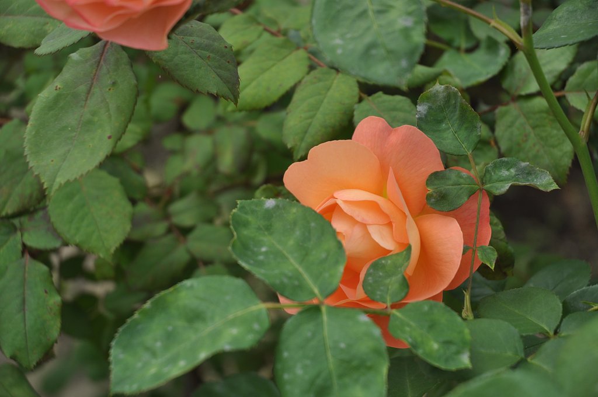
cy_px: 198
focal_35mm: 105
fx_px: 1742
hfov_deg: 19.5
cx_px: 299
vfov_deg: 13.0
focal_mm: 70
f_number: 4.5
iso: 200
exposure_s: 1/160
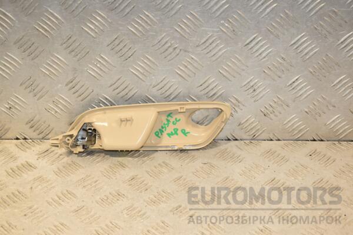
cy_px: 118
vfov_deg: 18.2
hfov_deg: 27.0
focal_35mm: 75
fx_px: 735
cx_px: 176
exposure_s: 1/200
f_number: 7.1
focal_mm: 50
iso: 800
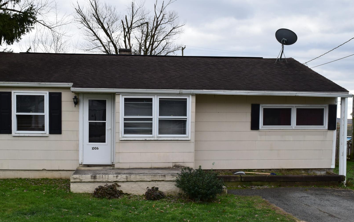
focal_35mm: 43
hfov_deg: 46.1
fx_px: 415
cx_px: 151
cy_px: 145
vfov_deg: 29.7
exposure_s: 1/200
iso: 400
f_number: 10
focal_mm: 22
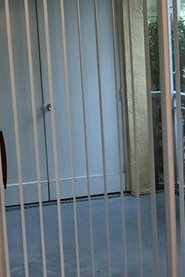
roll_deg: +0.4
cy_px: 133
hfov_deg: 15.0
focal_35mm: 85
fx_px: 655
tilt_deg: -8.3
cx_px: 266
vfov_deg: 23.9
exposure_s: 1/30
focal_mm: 4.15
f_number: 2.2
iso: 125
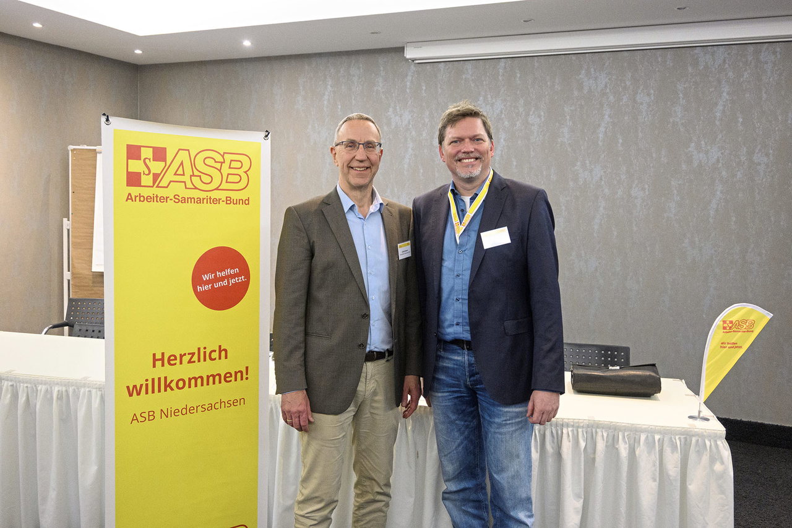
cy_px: 264
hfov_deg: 58.3
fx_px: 709
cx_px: 396
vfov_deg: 40.8
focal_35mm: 32
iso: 3200
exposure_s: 1/160
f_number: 4
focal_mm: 21.5
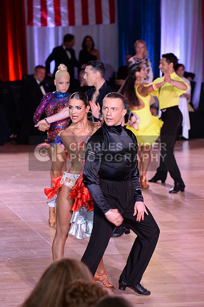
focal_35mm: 155
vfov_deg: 13.3
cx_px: 102
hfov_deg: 8.8
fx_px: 1321
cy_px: 154
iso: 2000
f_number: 5
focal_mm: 155
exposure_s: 1/250
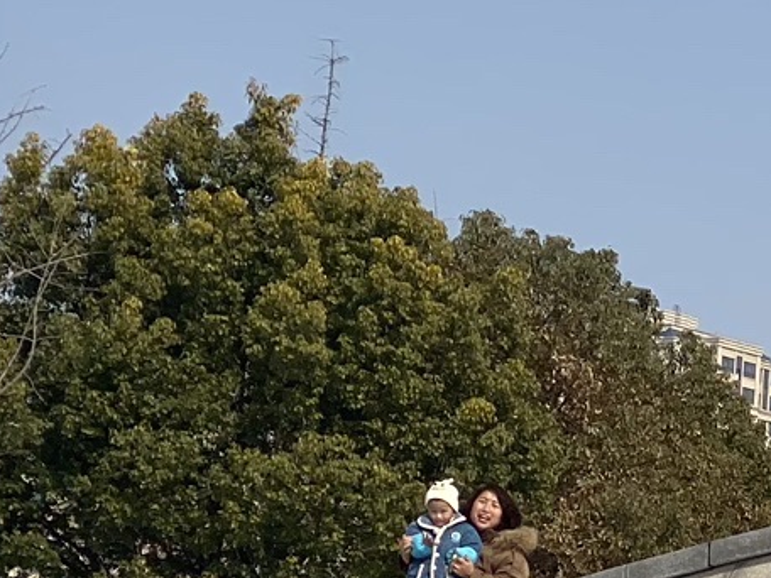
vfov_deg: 6.5
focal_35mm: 228
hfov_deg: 8.6
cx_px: 729
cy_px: 522
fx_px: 5078
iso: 25
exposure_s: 1/3984
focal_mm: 6
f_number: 2
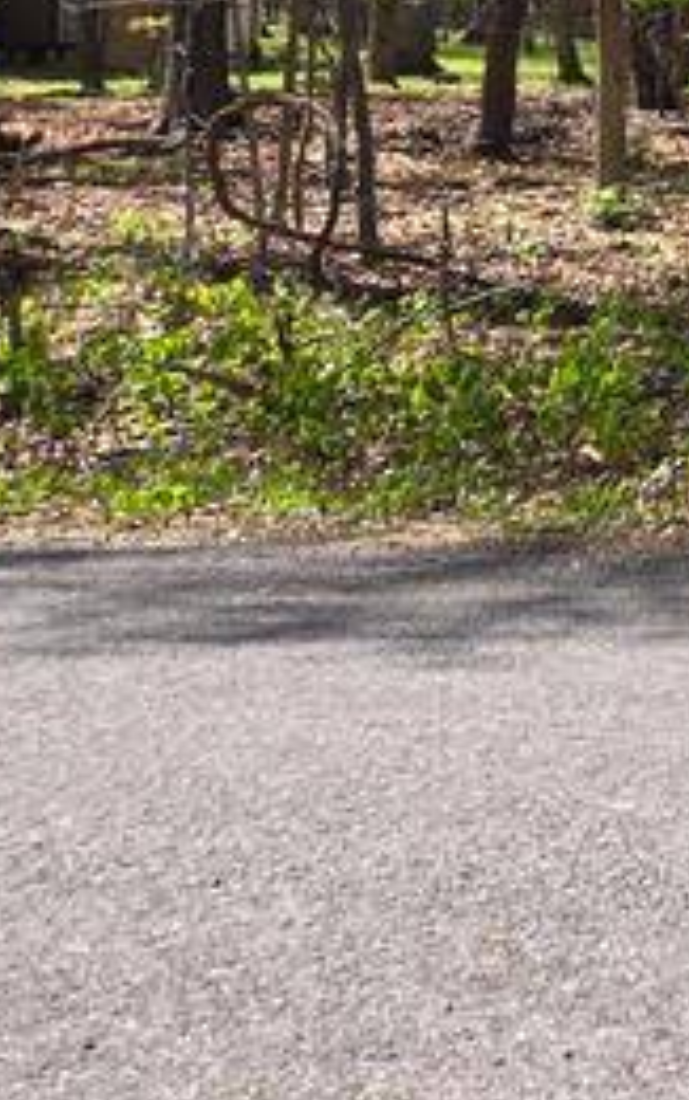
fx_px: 2878
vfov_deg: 20.0
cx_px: 2105
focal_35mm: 96
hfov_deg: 10.0
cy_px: -296
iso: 25
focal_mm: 5.4
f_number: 1.8
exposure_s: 1/732
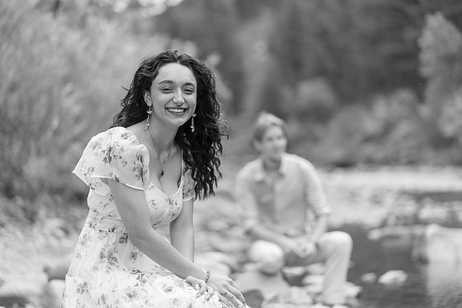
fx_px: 1091
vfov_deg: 16.1
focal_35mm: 85
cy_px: 154
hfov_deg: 23.9
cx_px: 231
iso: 160
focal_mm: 85
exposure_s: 1/400
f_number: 1.8
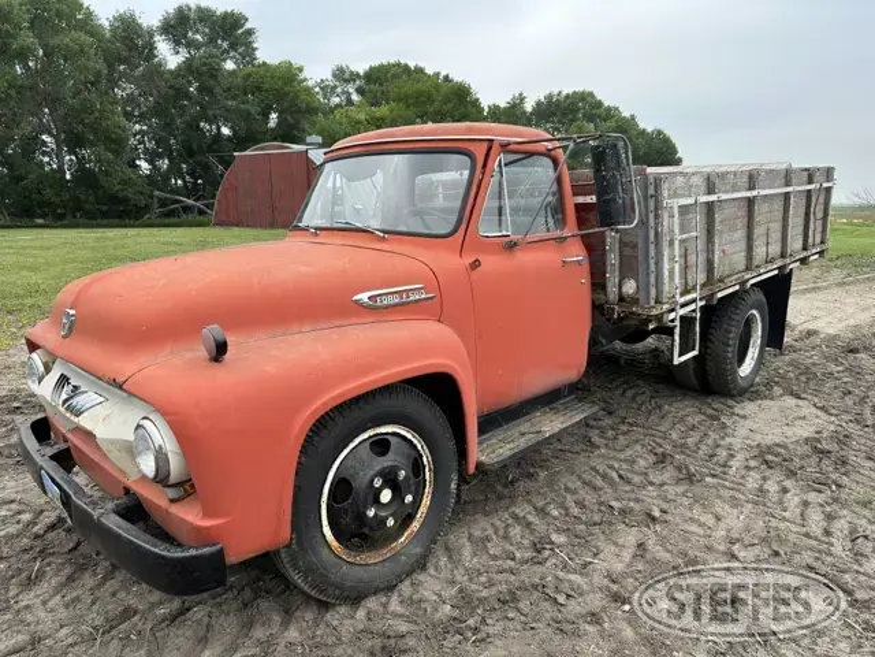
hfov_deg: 71.6
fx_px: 607
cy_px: 328
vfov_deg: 56.8
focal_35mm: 24
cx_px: 438
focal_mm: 6.86
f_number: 1.78
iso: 80
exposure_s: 1/1131
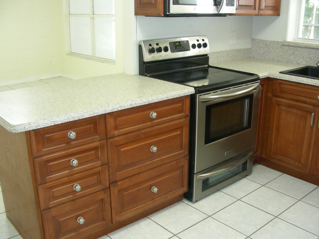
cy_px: 120
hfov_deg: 49.0
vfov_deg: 37.7
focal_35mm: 38
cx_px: 160
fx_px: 350
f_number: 3.5
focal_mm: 6.3
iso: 200
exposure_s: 1/11.8
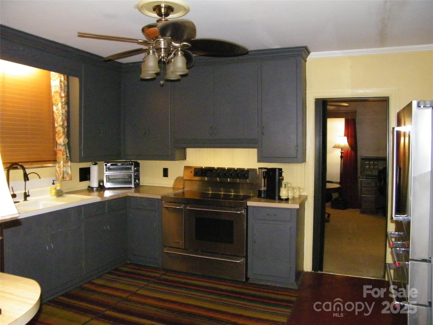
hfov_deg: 63.4
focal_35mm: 28
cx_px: 216
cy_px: 162
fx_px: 350
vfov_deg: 49.7
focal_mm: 5
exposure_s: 1/30
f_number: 3.5
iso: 800
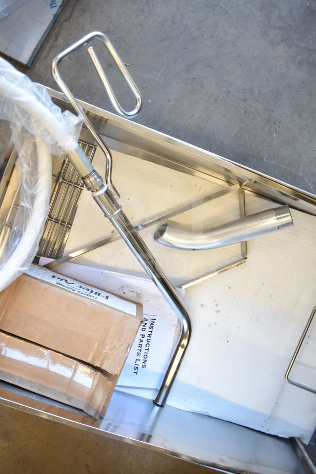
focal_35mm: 27
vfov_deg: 67.4
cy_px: 237
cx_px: 158
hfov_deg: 47.9
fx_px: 355
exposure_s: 1/30
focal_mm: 18
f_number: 3.5
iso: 220
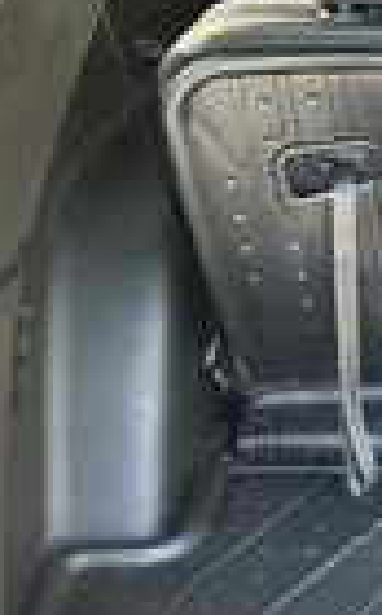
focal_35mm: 85
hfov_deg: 13.0
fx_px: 1422
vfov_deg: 24.4
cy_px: 277
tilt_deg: -27.4
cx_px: 790
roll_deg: -3.3
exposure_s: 1/60
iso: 100
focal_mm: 3
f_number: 1.8
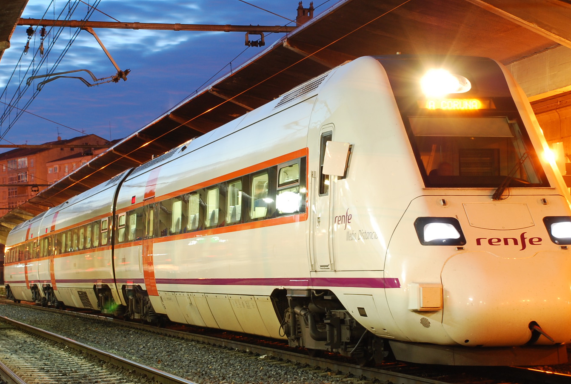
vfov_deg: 13.4
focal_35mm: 103
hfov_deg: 19.8
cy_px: 186
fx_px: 1637
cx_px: 276
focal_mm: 48
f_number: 9
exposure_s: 8
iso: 200
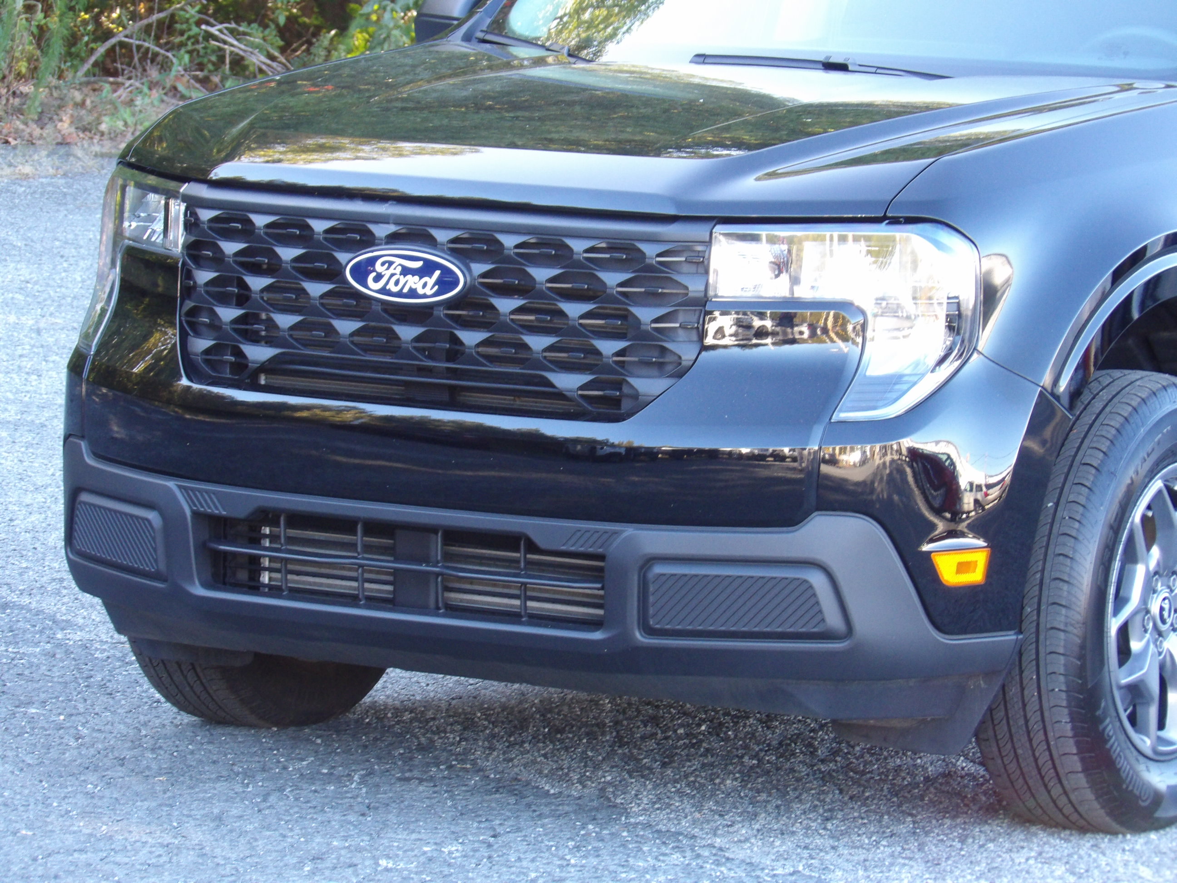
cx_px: 588
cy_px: 442
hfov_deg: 11.7
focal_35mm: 169
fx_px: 5746
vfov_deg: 8.8
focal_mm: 30.2
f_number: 4.4
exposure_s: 1/50
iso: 314
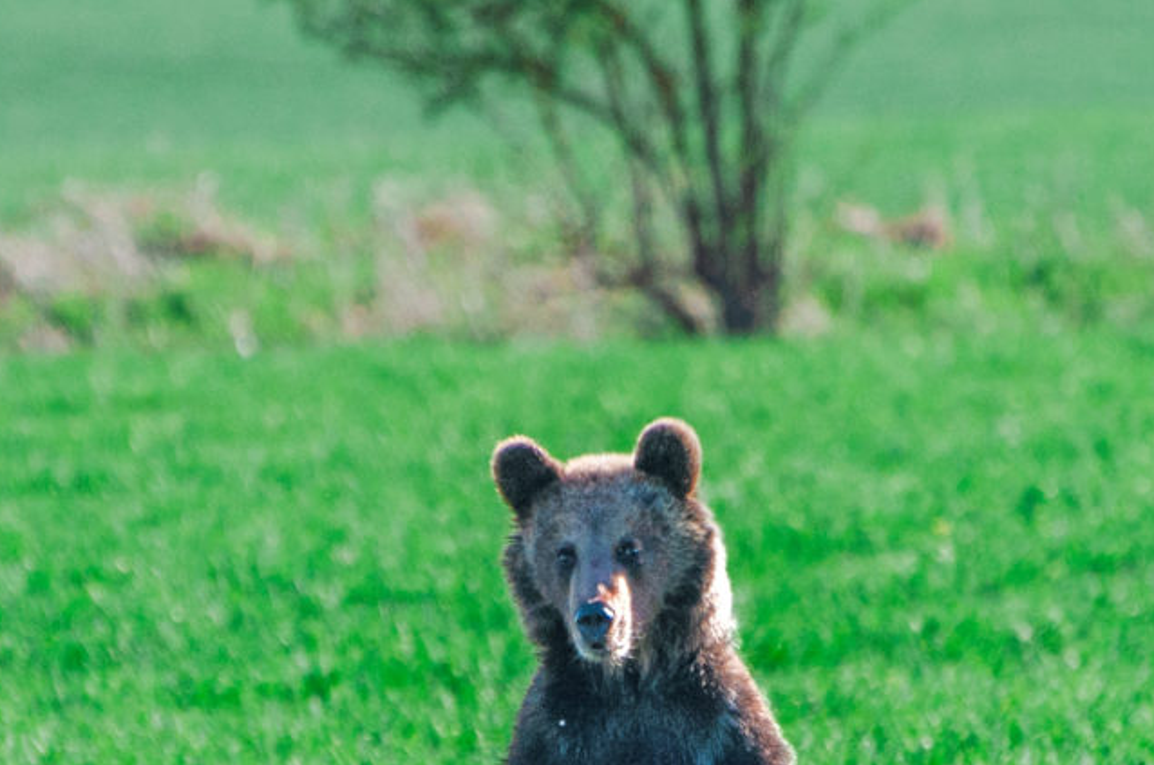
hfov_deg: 1.9
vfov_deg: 1.3
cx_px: 624
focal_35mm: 1084
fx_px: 34687
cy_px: 474
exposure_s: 1/1000
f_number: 5.6
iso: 400
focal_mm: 300
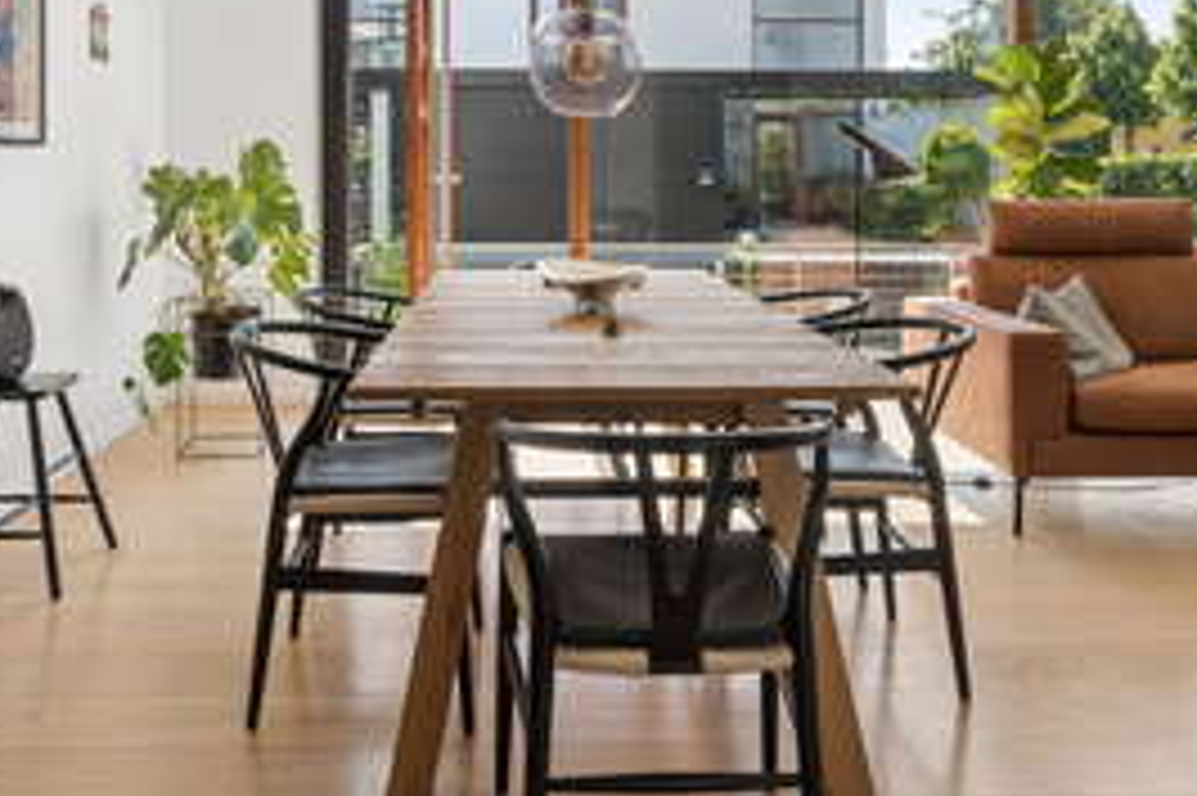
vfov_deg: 40.9
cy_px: 171
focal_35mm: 31
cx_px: 554
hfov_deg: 60.6
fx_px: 1023
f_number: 10
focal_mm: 13
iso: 200
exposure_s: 1/40
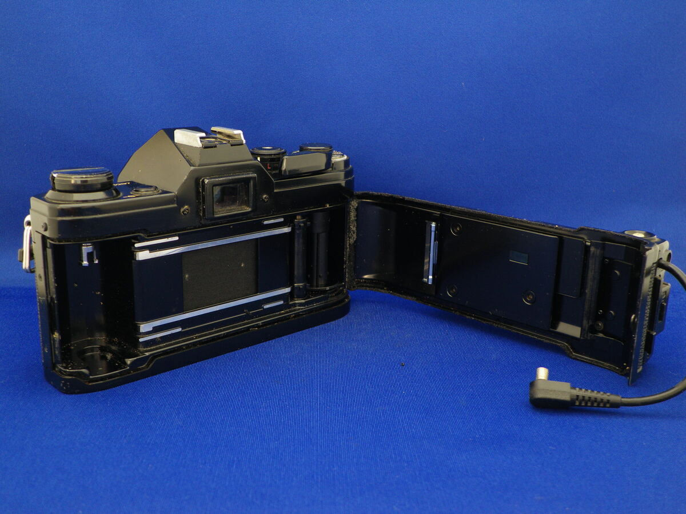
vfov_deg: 36.8
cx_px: 343
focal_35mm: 39
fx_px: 773
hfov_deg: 47.9
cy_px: 257
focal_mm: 6.9
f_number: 3
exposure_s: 1/4
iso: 64
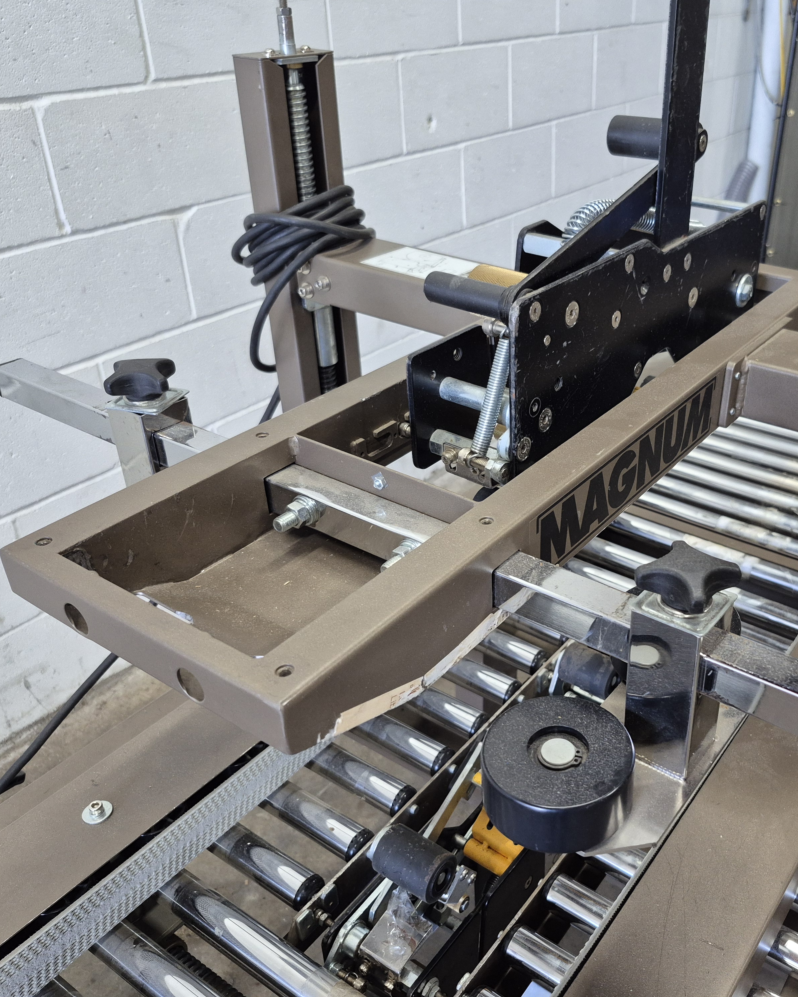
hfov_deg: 47.4
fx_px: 886
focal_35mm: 30
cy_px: 499
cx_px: 556
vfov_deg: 58.8
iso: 400
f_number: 1.8
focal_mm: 5.4
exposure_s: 1/120
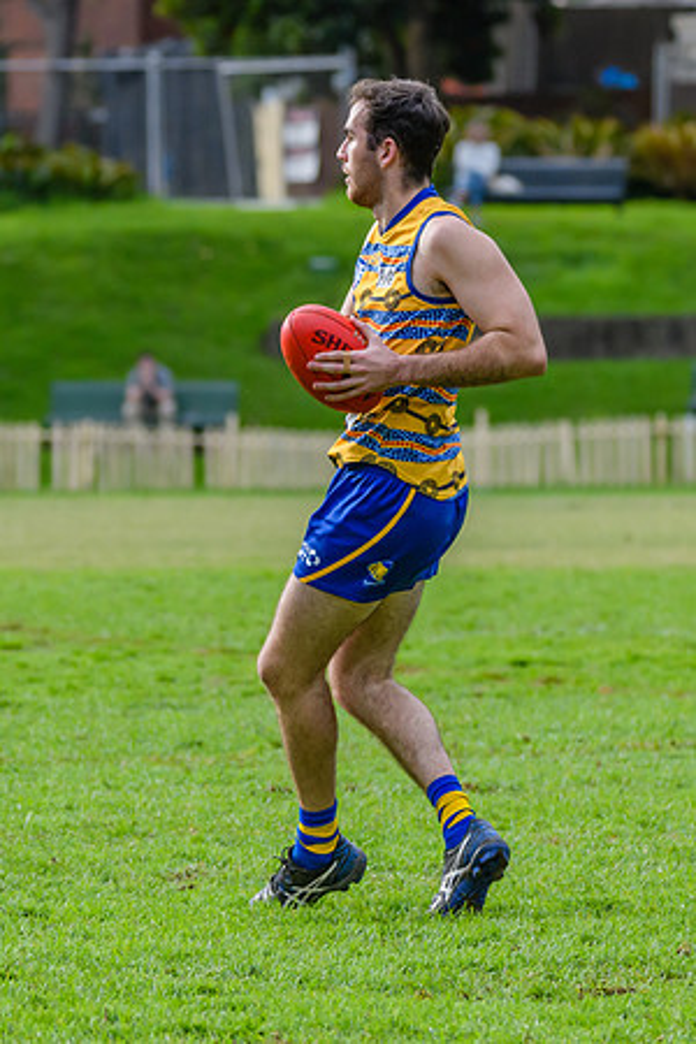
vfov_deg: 4.7
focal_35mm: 436
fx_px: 12655
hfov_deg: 3.2
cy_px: 624
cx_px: 262
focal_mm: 210
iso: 900
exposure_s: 1/1600
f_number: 5.3
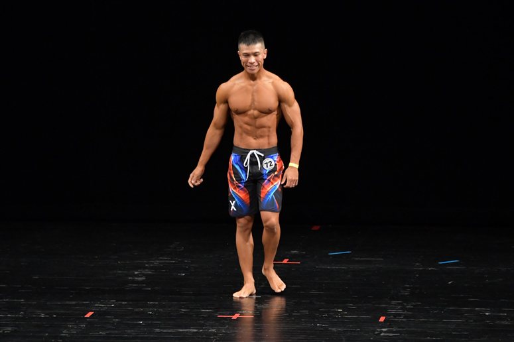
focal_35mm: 270
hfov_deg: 7.6
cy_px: 171
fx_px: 3853
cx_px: 257
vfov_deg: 5.1
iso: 3200
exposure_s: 1/400
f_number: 5.6
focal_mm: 180
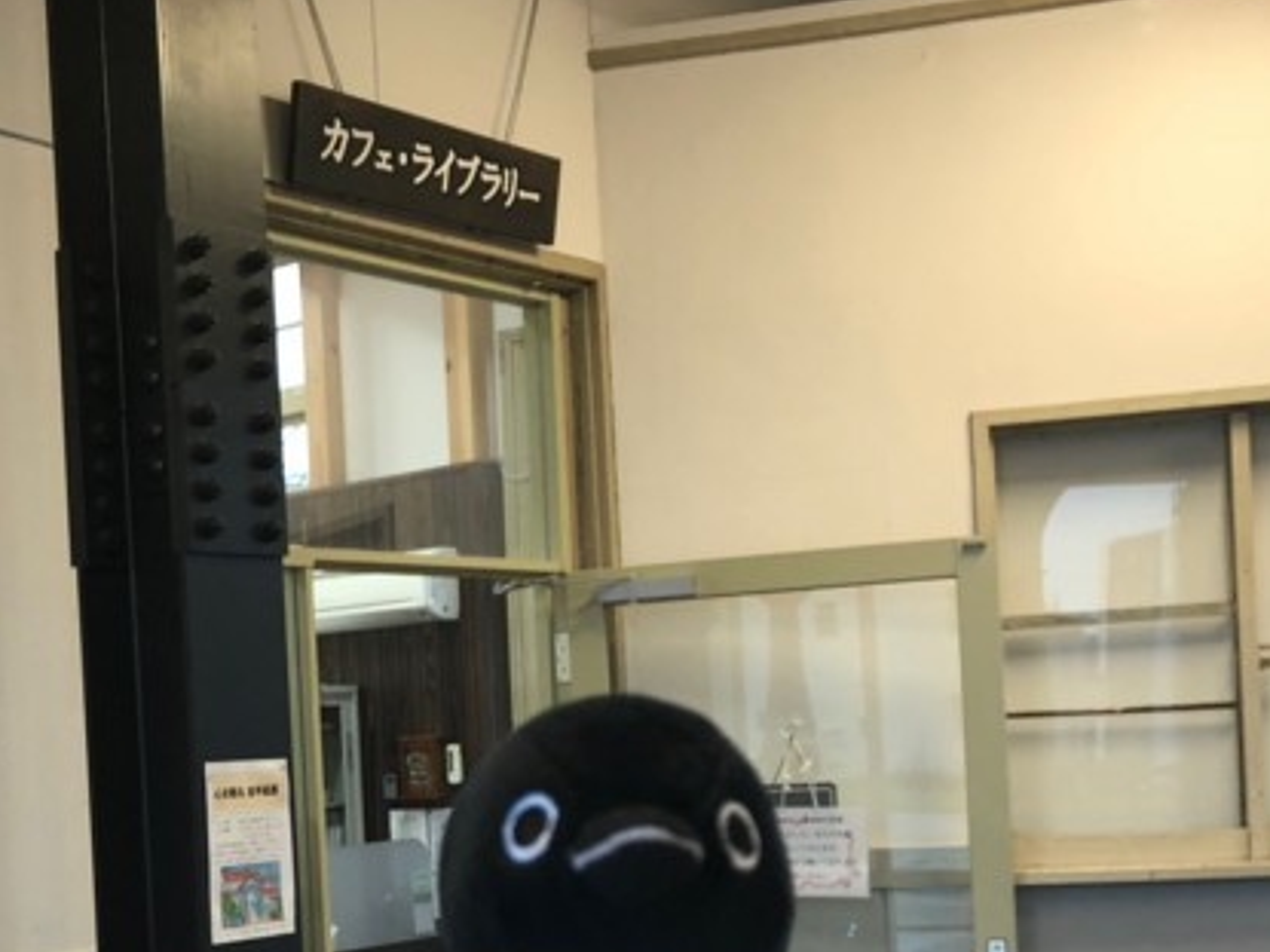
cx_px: 187
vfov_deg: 26.5
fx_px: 1981
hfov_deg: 34.1
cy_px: 778
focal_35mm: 54
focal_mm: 3.99
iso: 40
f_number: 1.8
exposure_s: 1/30
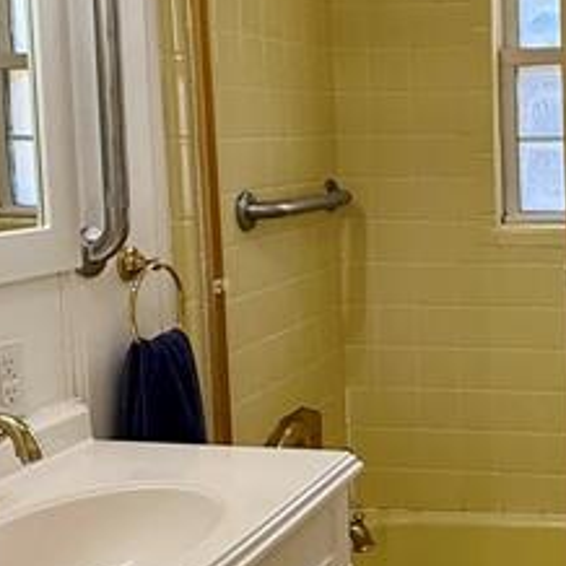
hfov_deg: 27.5
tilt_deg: -6.9
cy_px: 249
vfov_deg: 29.5
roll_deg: +0.6
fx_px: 1073
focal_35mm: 58
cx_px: 595
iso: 200
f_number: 2.2
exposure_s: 1/120
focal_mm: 2.22
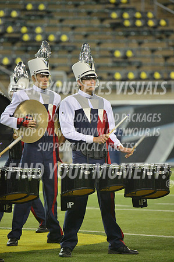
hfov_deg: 3.5
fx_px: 2834
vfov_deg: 5.3
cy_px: 131
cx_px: 87
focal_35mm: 390
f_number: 5.6
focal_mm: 390
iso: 2000
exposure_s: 1/400
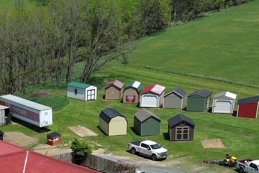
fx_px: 583
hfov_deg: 24.2
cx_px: 16
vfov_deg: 16.1
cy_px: 218
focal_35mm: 81
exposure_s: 1/1701
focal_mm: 10.57
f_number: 2.8
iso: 101
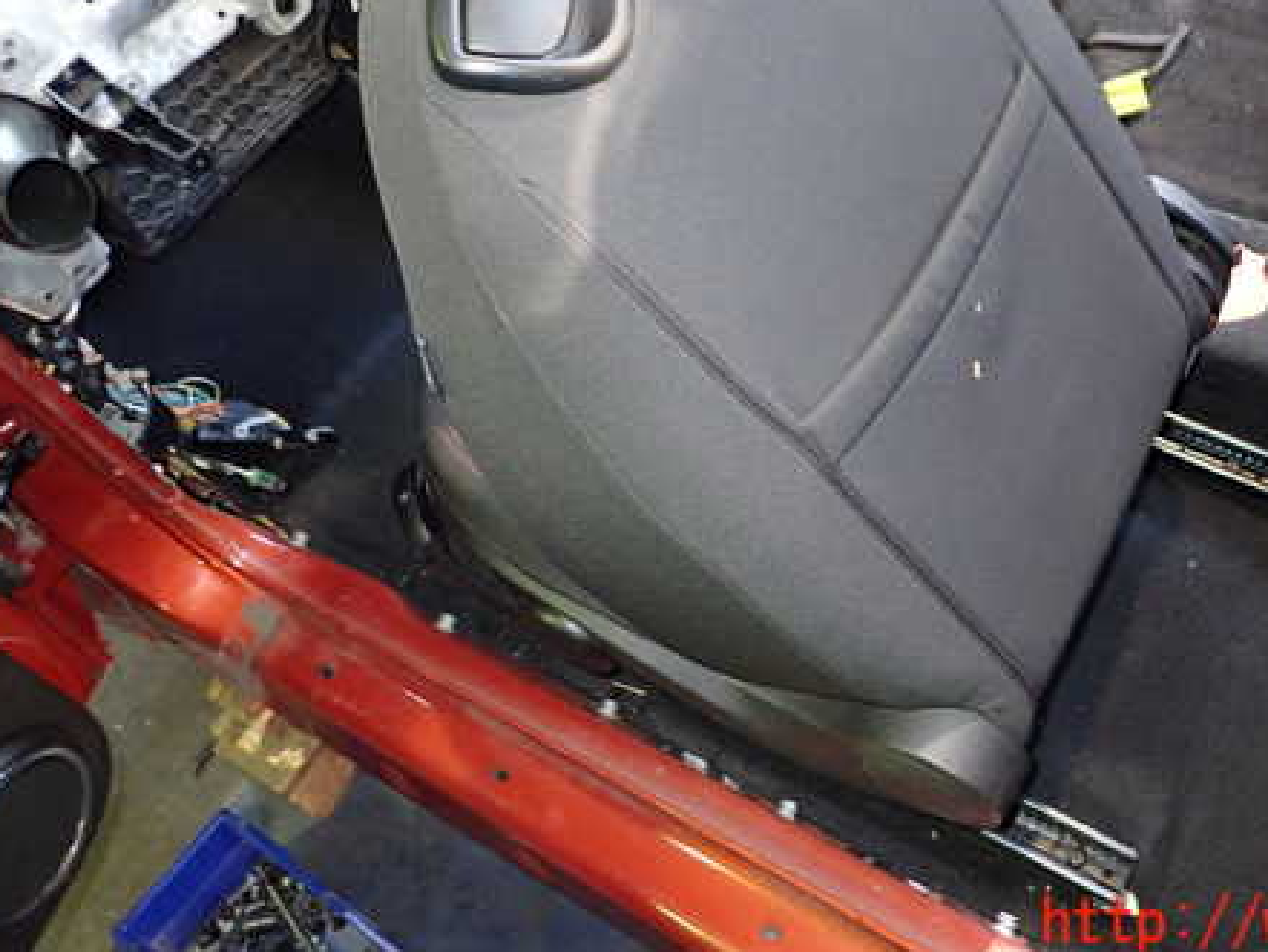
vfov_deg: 41.3
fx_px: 1246
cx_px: 828
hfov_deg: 53.1
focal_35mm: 34
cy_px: 313
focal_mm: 4.5
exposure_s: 1/30
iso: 400
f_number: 2
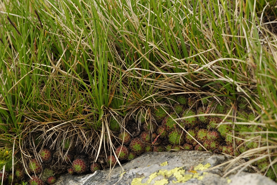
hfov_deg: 16.0
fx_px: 982
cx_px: 138
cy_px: 92
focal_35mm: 128
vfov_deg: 10.8
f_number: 7.1
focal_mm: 85
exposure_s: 1/200
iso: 200
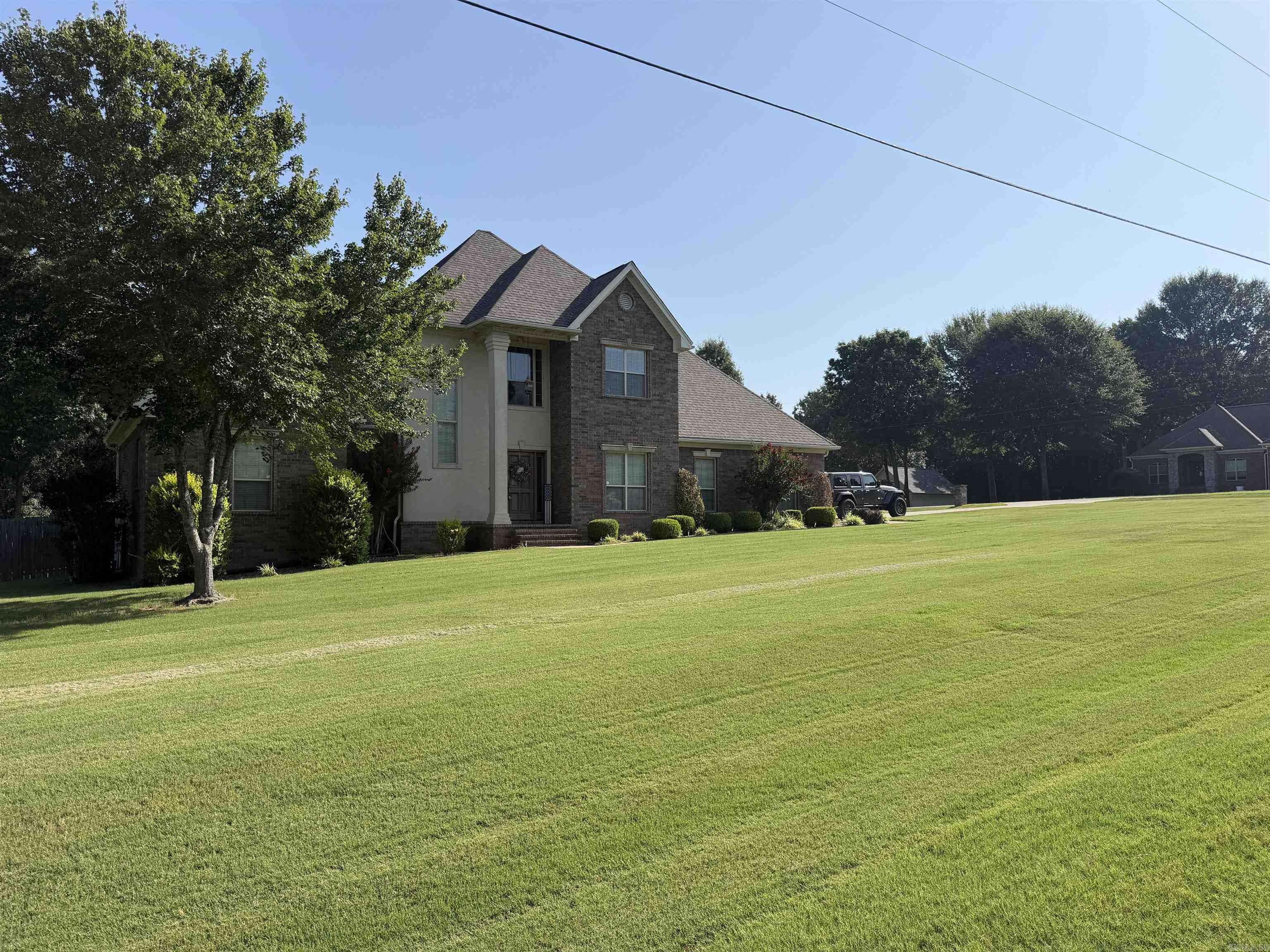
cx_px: 635
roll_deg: +0.3
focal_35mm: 24
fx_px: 881
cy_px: 476
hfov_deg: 71.6
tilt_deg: +2.3
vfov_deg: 56.8
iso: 80
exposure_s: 1/5714
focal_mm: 6.76
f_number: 1.78
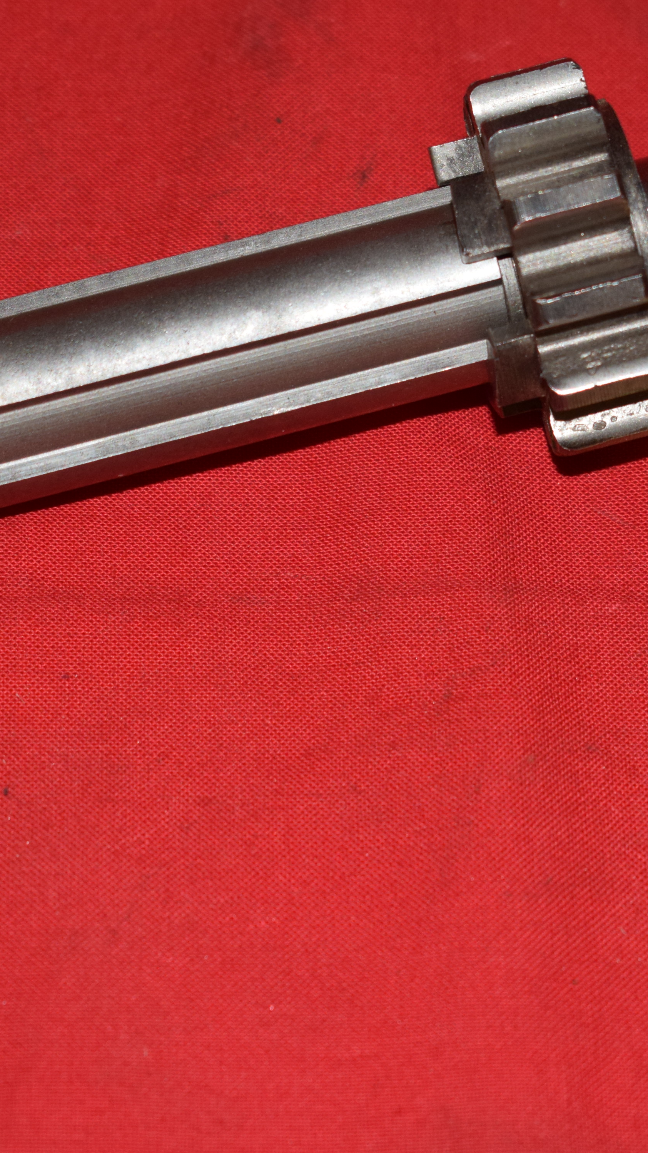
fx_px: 3966
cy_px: 576
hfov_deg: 9.3
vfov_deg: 16.5
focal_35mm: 130
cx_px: 411
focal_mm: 55
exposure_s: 1/160
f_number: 5.6
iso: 640
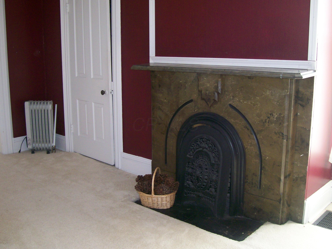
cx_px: 166
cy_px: 124
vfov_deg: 39.7
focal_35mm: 36
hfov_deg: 51.4
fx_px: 345
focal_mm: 6
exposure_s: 1/64
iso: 140
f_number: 2.7
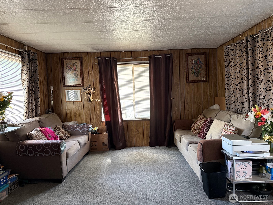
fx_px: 189
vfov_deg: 56.8
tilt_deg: -2.9
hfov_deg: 71.6
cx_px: 136
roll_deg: +1.7
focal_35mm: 24
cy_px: 102
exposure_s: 1/60
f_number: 1.78
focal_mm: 6.76
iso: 320
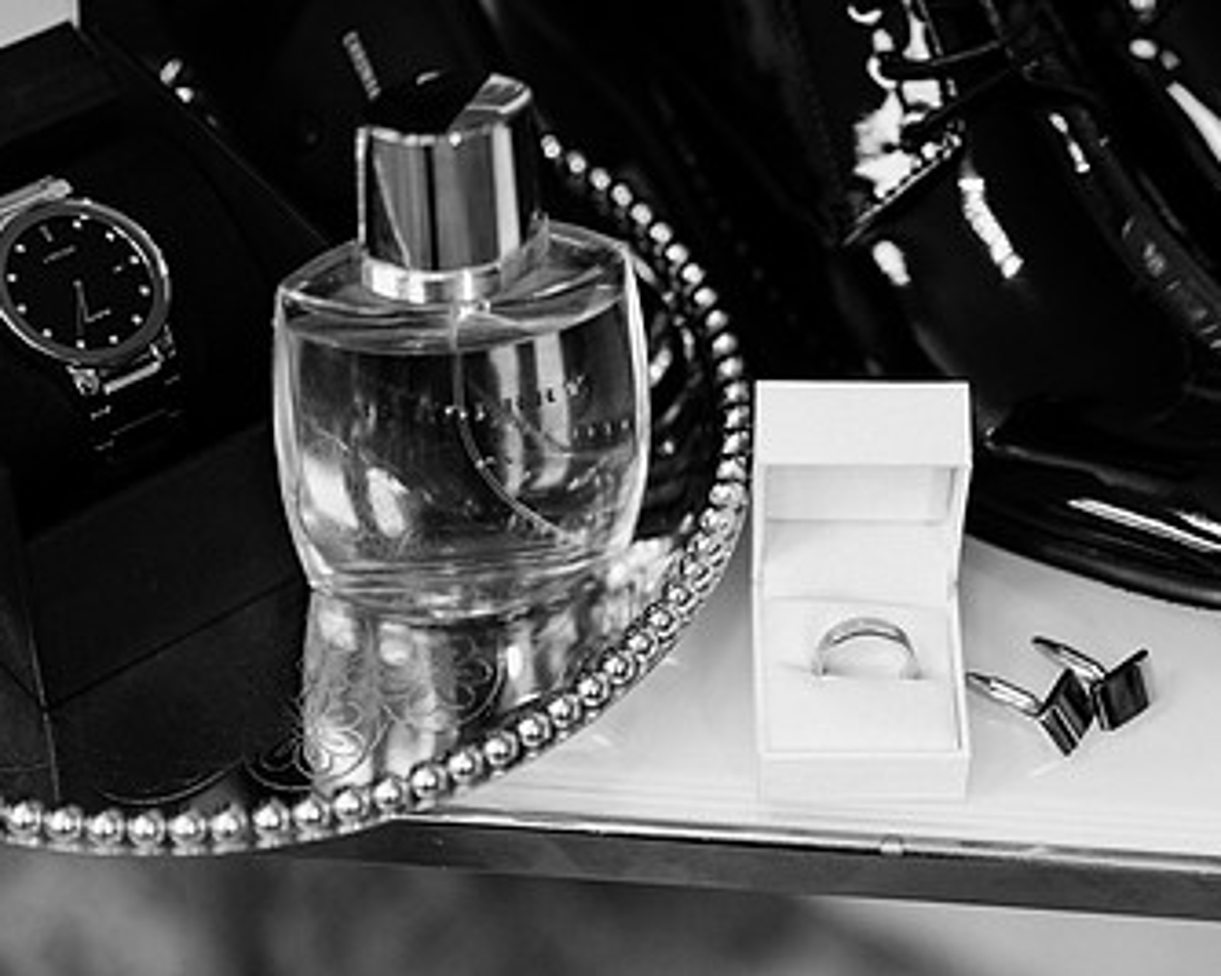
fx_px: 3504
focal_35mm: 97
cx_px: 865
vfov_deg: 15.8
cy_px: 718
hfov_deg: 19.7
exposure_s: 1/400
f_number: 1.4
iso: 320
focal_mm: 50
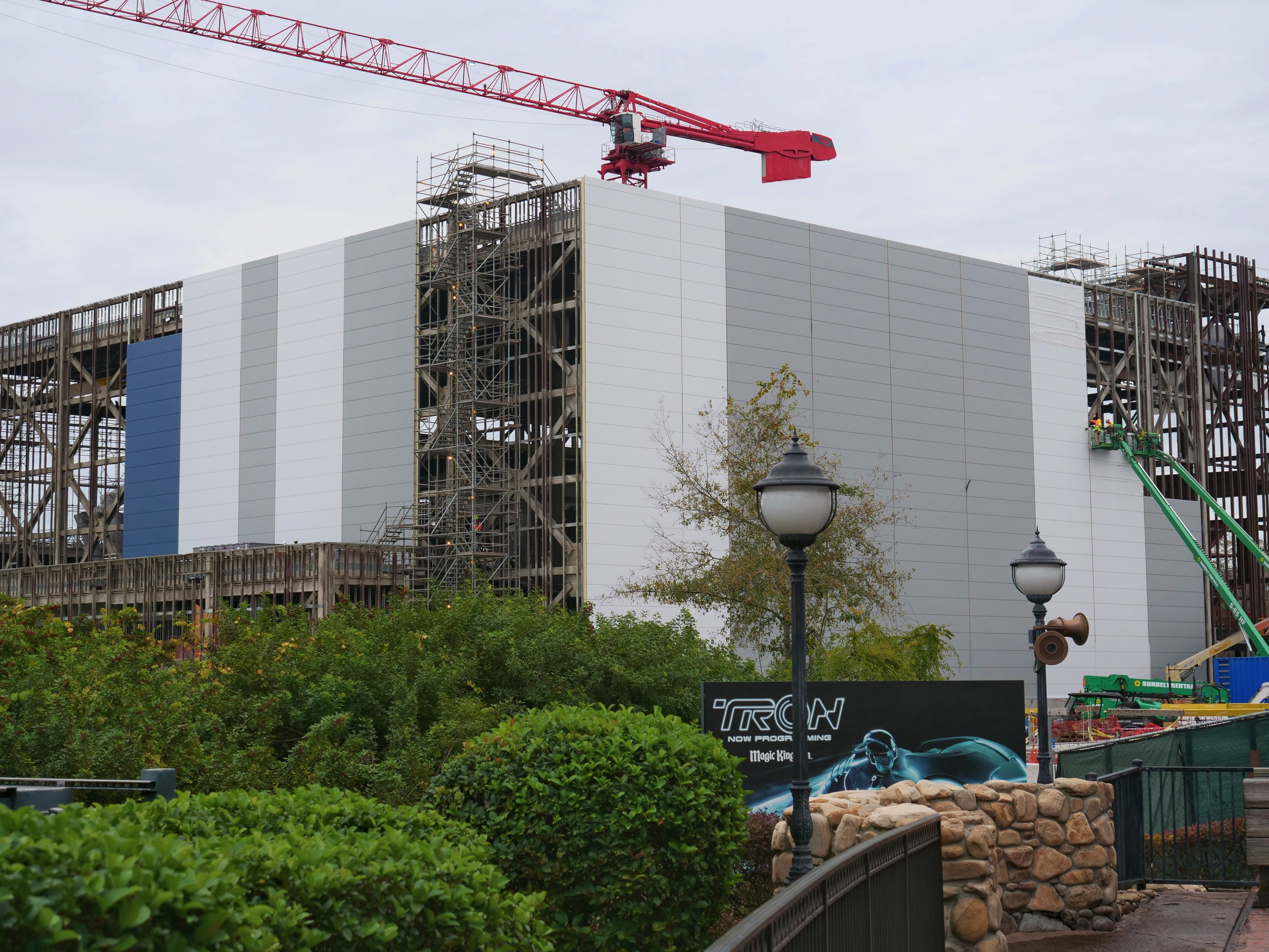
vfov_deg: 25.2
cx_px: 662
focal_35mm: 58
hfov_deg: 33.2
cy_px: 454
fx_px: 2126
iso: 200
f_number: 3.5
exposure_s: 1/500
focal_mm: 24
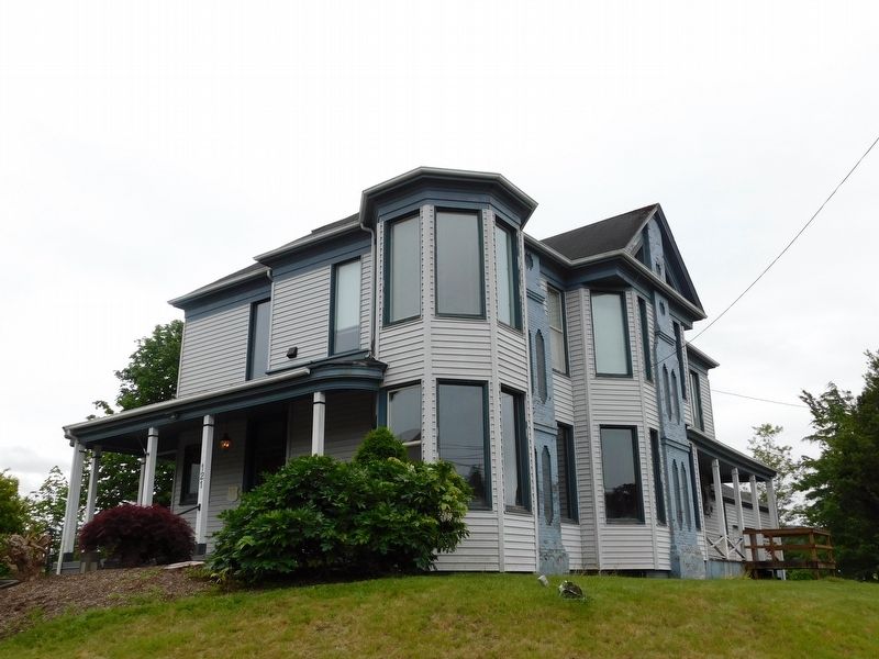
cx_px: 440
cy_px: 330
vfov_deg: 46.8
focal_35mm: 30
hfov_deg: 60.0
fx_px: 762
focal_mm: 5.3
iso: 125
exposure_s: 1/800
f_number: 3.2
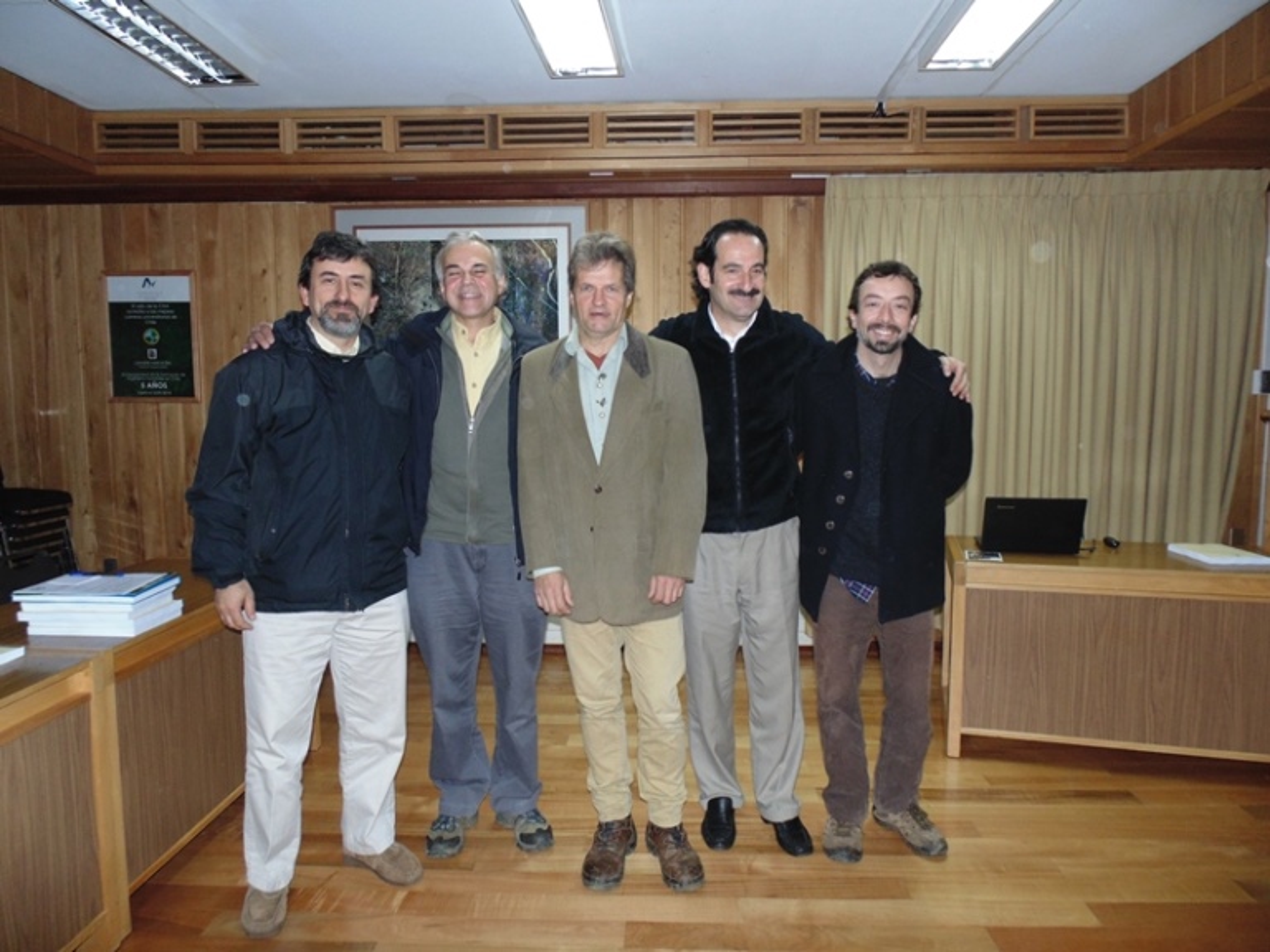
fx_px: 807
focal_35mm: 22
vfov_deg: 61.1
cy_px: 476
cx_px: 635
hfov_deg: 76.4
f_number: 3.1
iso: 400
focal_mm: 4
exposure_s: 1/30
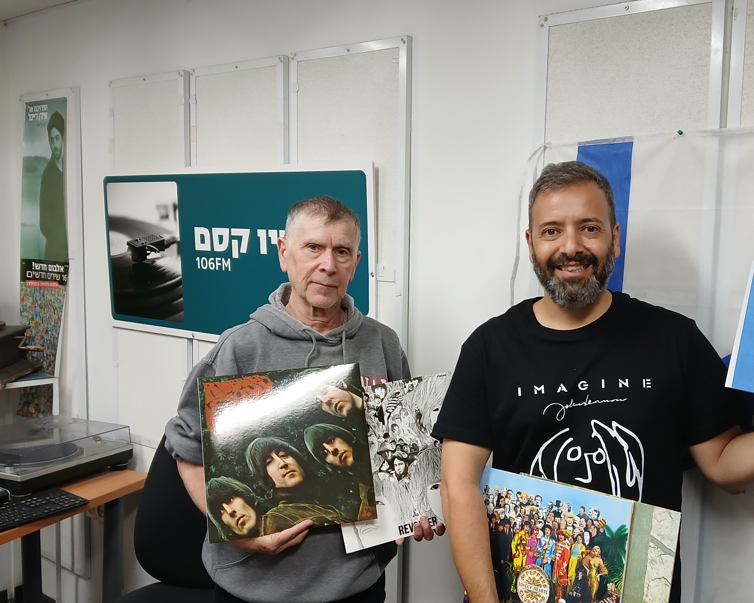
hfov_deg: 51.3
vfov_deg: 42.2
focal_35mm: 35
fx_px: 781
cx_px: 439
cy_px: 321
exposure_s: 1/33.3
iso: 200
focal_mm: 3.98
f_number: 1.8
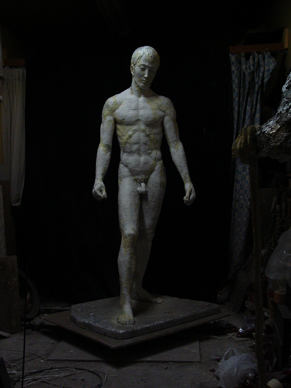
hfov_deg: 33.6
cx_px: 146
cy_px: 194
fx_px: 482
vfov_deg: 43.9
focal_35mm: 43
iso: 200
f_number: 2.8
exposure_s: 1/125
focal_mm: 7.2
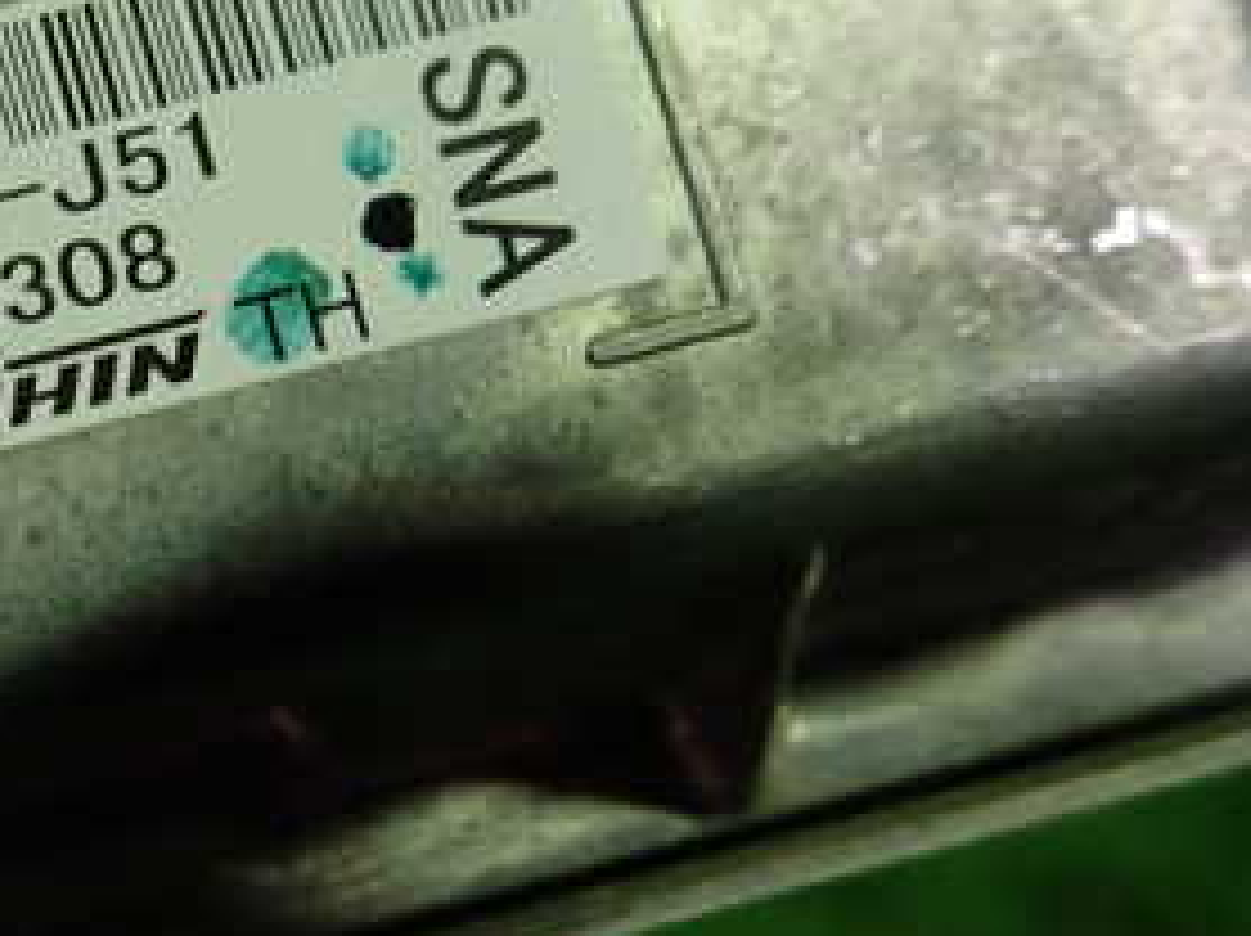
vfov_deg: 27.0
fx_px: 1950
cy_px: 423
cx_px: -36
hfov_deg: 32.4
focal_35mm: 54
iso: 100
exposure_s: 1/60
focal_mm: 4.5
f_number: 2
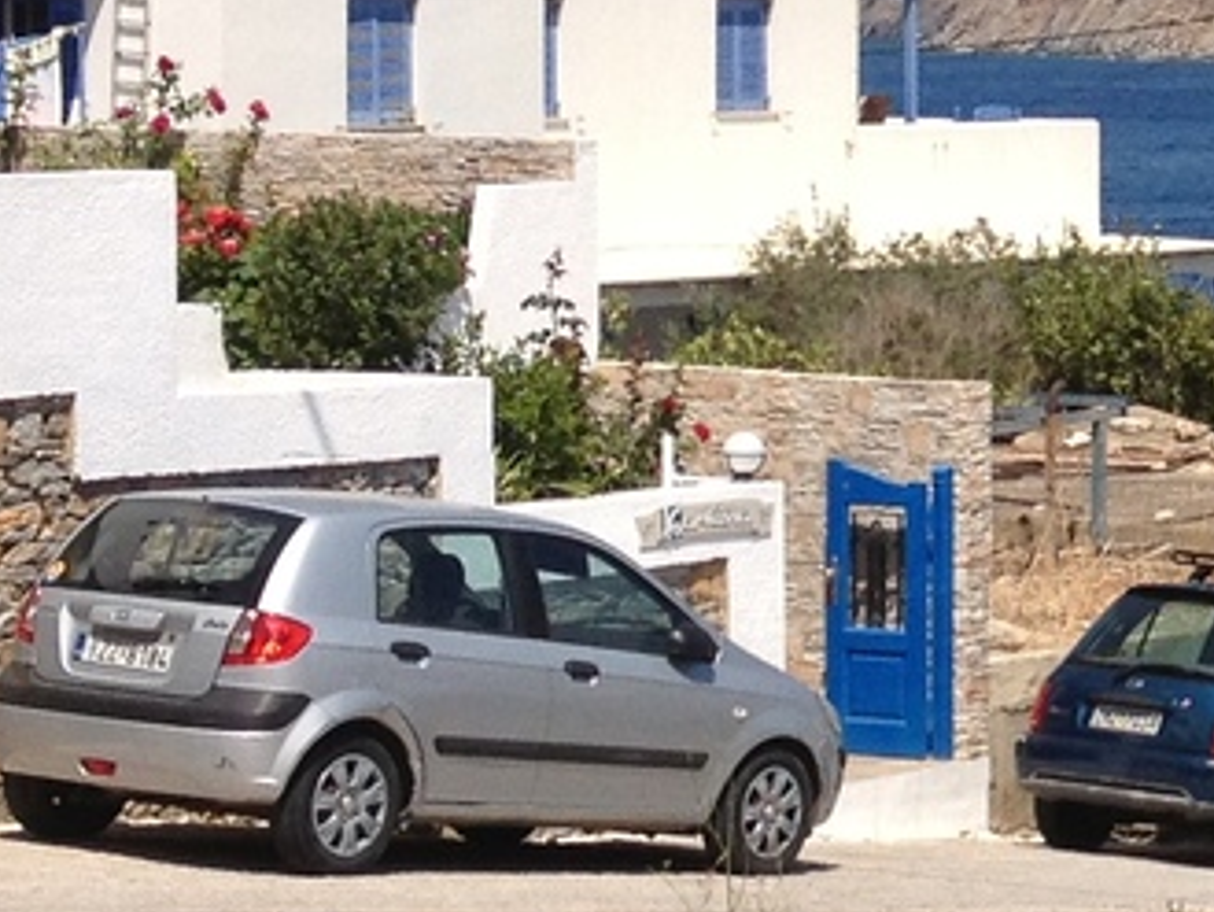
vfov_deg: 8.7
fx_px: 5964
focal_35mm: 170
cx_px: 1934
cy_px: 185
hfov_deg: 11.1
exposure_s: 1/2404
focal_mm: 4.28
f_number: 2.4
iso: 50
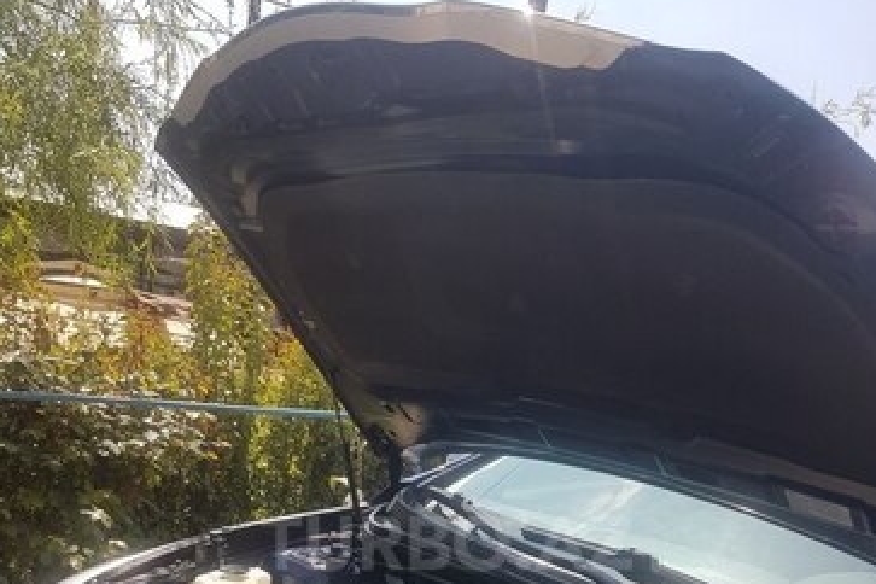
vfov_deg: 33.7
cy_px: 543
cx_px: 446
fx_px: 900
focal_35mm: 37
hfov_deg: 51.9
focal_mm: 4.2
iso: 40
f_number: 1.7
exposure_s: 1/1416
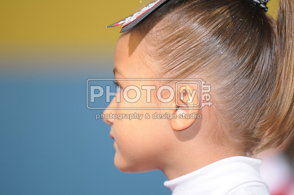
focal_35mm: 300
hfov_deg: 6.9
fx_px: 2447
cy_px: 98
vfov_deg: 4.6
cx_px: 147
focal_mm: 200
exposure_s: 1/125
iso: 500
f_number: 2.8
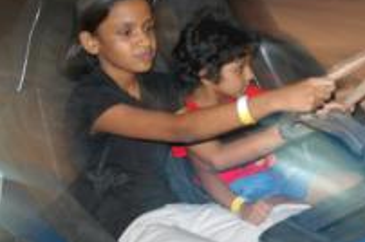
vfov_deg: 13.5
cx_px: 360
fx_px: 1022
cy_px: 112
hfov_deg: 19.7
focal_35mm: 101
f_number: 4.2
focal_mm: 34
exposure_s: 1/1.6
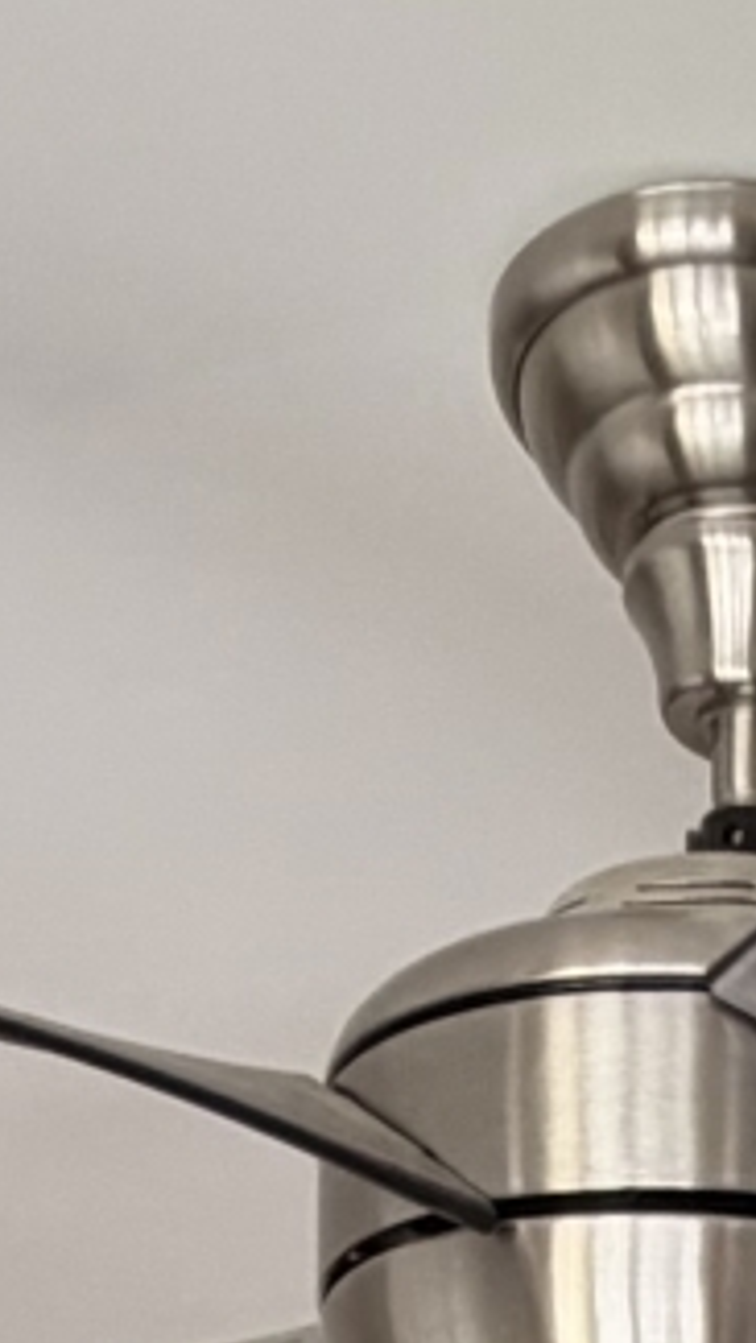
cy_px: 2986
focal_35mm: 100
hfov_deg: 11.6
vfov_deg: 15.2
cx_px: 1128
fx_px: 3561
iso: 125
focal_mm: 2.22
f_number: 2.2
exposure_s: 1/120
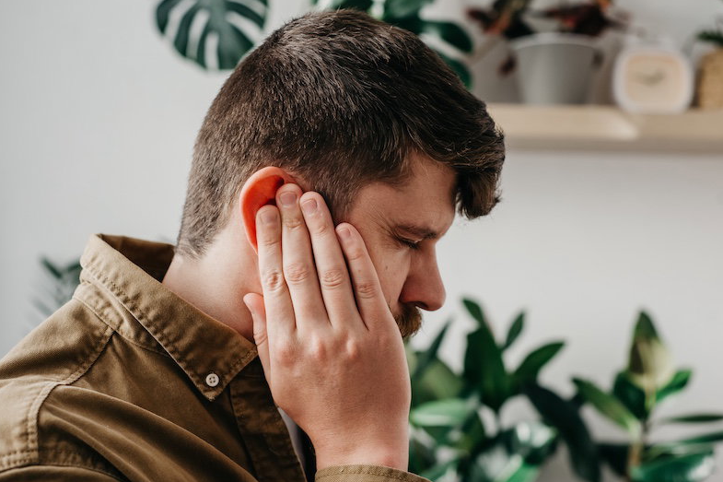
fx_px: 1024
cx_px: 363
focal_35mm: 51
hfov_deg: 38.9
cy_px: 243
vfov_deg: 26.5
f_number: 4
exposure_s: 1/160
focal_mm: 50
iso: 100
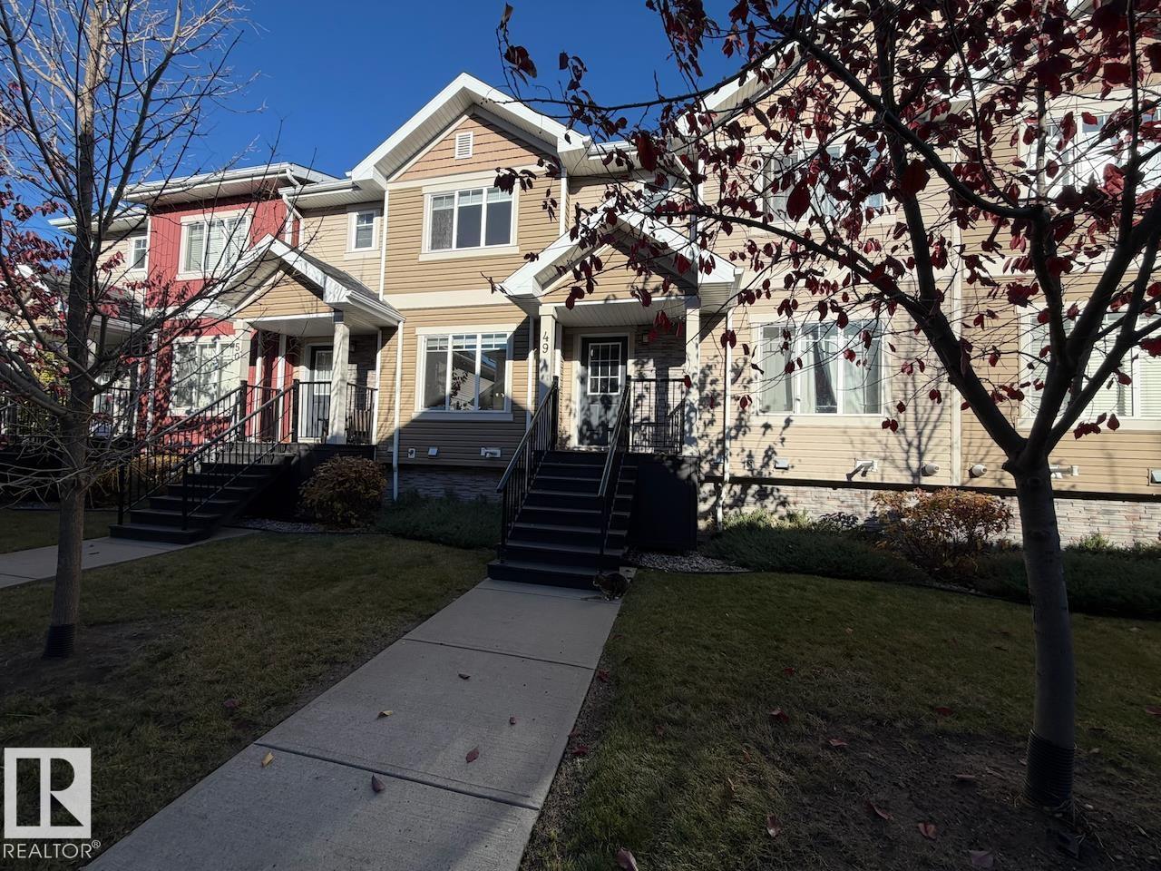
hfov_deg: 102.1
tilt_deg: +1.9
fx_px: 470
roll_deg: -2.0
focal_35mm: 14
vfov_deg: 85.7
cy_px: 436
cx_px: 580
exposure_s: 1/770
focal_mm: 2.22
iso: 25
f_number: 2.2
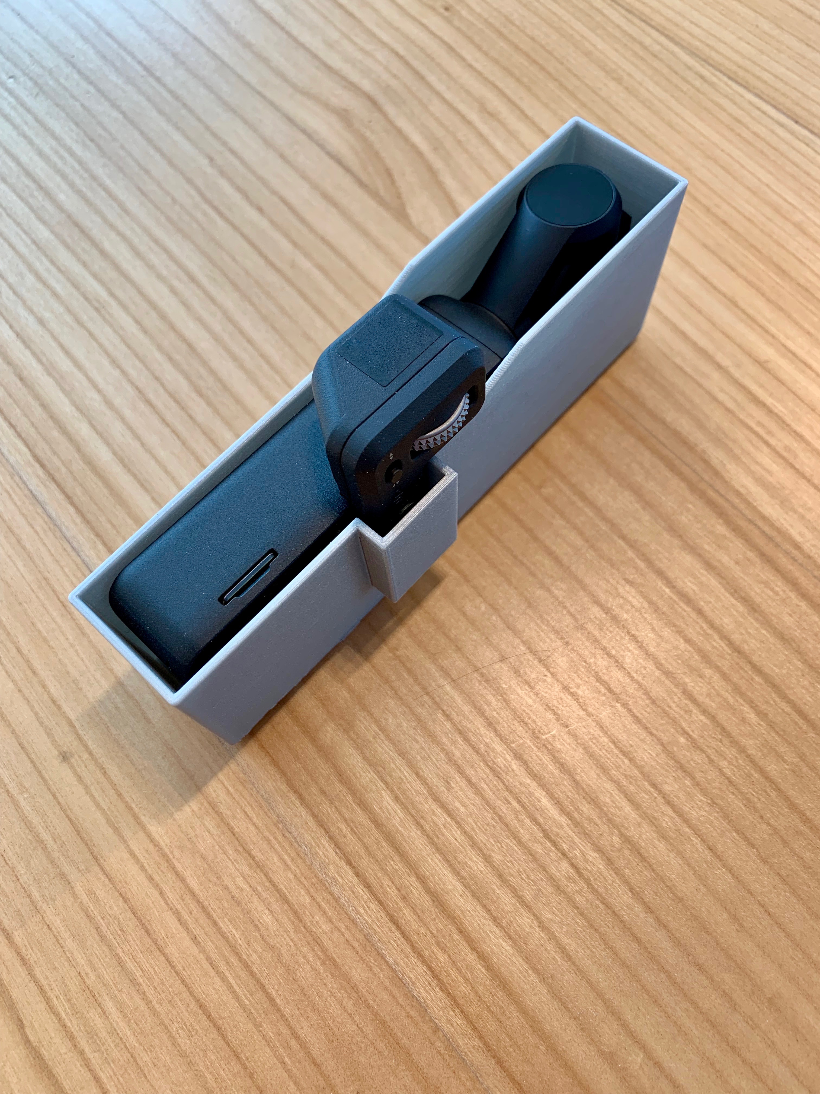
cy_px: 547
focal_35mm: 26
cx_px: 410
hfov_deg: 53.1
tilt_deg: -66.9
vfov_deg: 67.3
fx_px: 821
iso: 25
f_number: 1.8
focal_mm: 4.25
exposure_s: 1/104
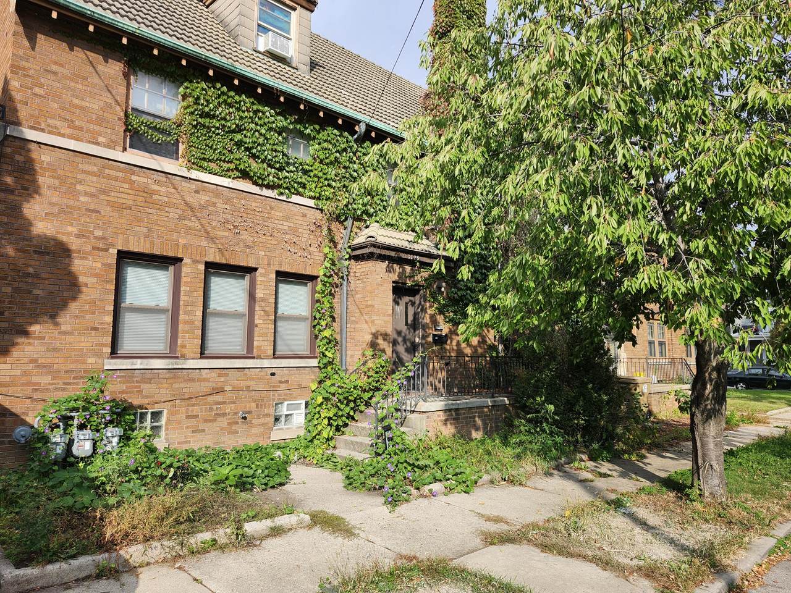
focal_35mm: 23
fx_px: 526
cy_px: 296
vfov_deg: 58.9
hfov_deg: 73.9
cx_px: 396
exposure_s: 1/1160
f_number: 1.8
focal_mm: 5.54
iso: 25
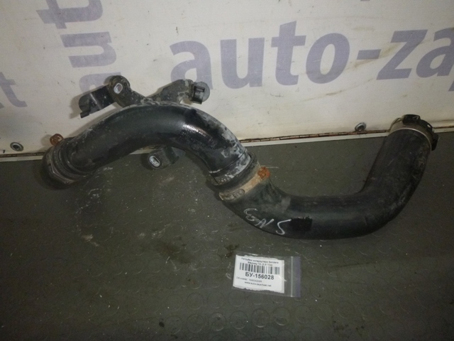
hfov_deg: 69.4
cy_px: 170
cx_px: 227
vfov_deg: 54.9
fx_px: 328
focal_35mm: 25
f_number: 3.9
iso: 400
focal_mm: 4.5
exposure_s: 1/60
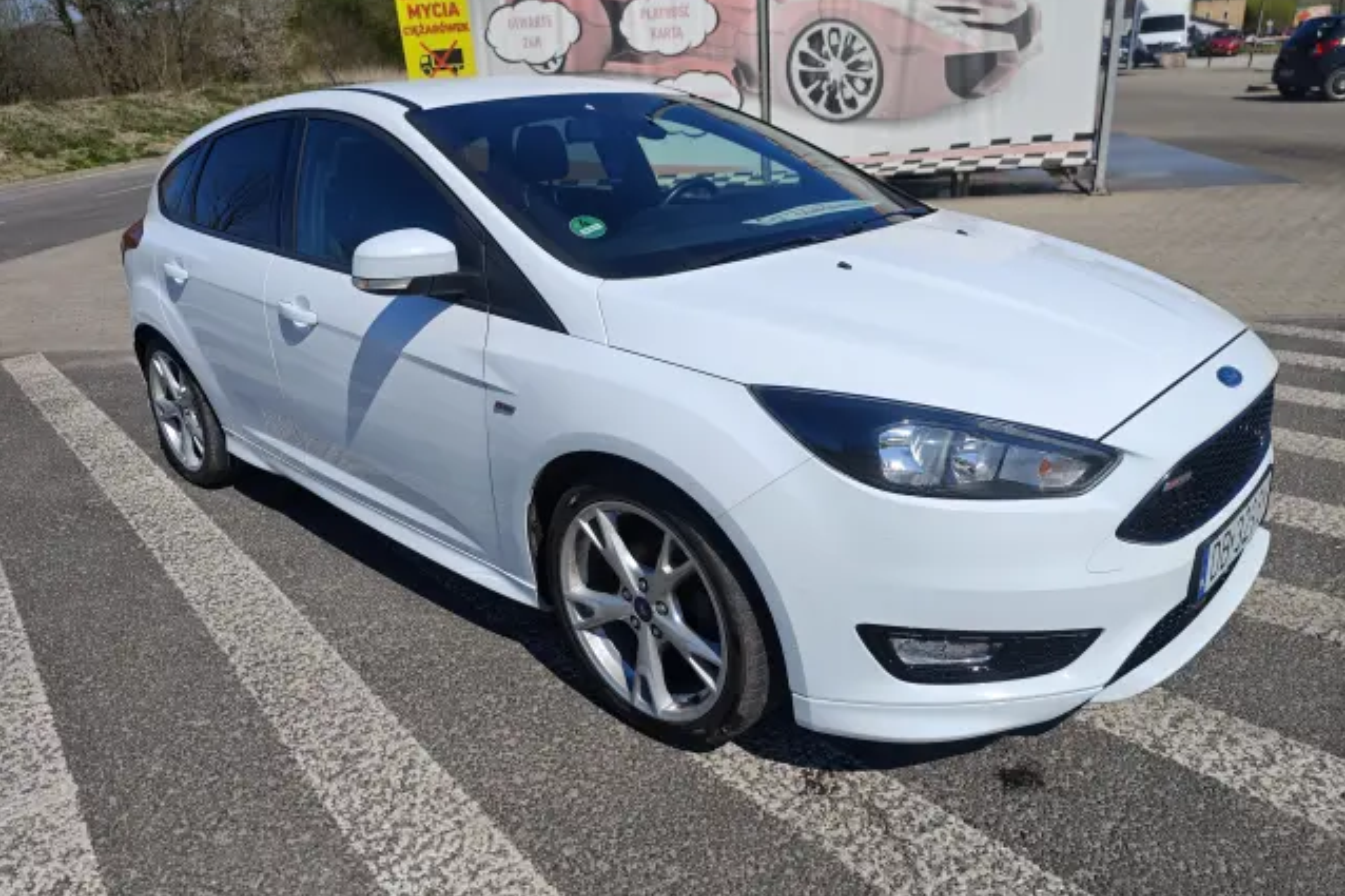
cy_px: 457
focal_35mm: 24
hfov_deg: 73.8
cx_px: 672
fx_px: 896
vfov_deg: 53.1
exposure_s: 1/3252
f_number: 2
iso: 50
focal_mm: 8.72
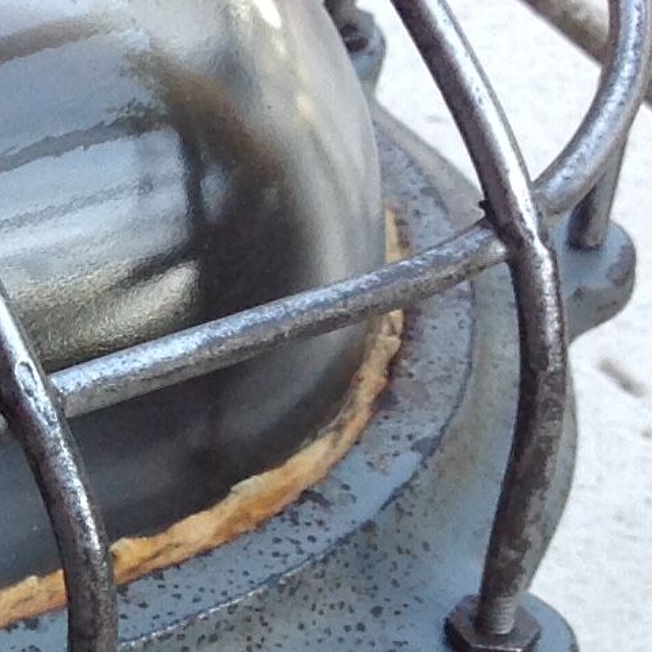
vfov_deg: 10.4
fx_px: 3559
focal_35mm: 167
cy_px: 633
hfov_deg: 9.9
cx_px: -535
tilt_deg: -47.0
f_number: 2.4
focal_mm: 4.28
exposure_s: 1/60
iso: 64
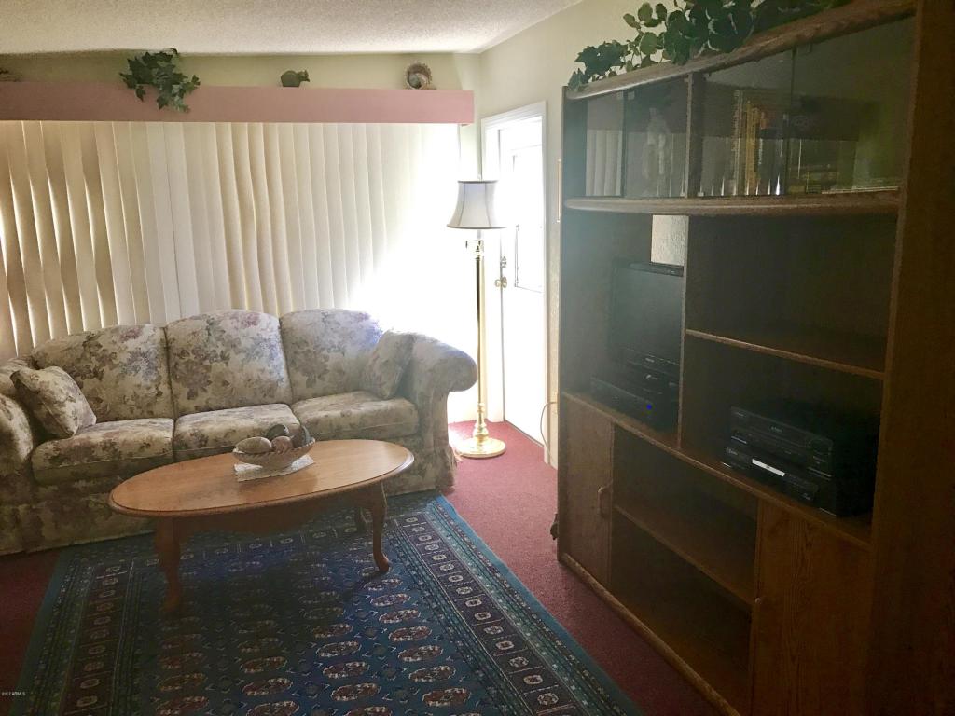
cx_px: 478
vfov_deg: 49.7
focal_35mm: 28
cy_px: 358
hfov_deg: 63.4
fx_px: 772
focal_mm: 3.99
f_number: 1.8
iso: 40
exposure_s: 1/30
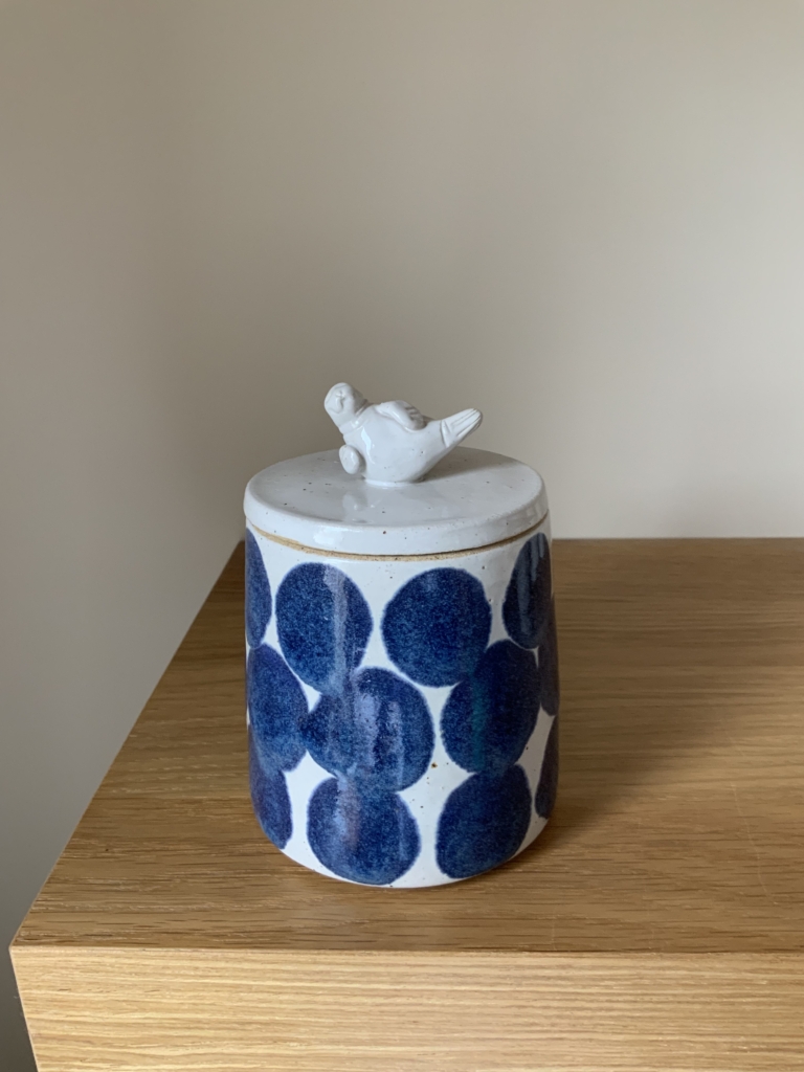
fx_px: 898
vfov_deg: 61.7
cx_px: 402
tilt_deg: -20.7
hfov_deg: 48.2
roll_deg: +1.4
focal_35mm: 29
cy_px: 536
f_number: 1.8
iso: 125
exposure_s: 1/60
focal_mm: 3
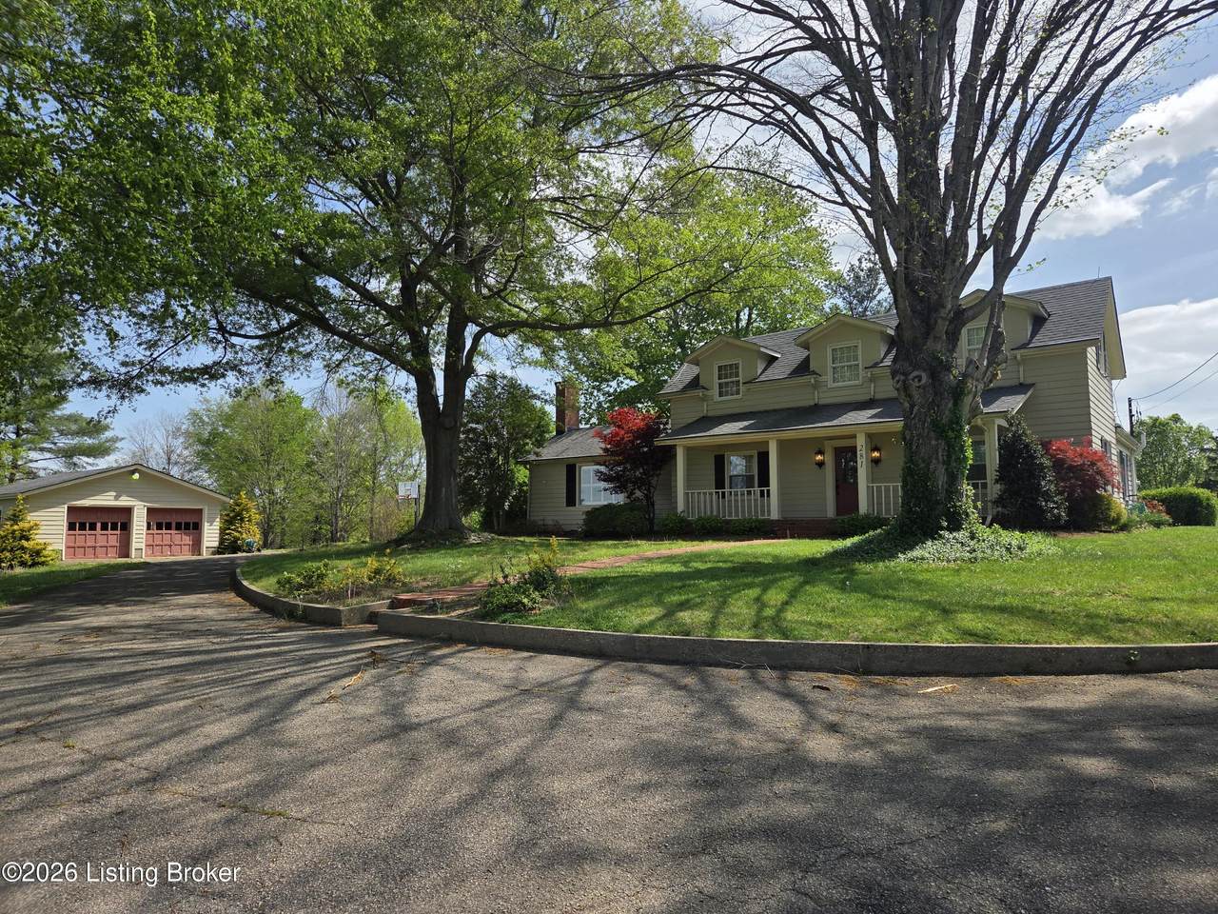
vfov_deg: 58.9
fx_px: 809
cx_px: 609
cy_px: 457
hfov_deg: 73.9
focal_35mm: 23
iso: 80
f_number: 1.8
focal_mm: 5.4
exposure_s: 1/4460
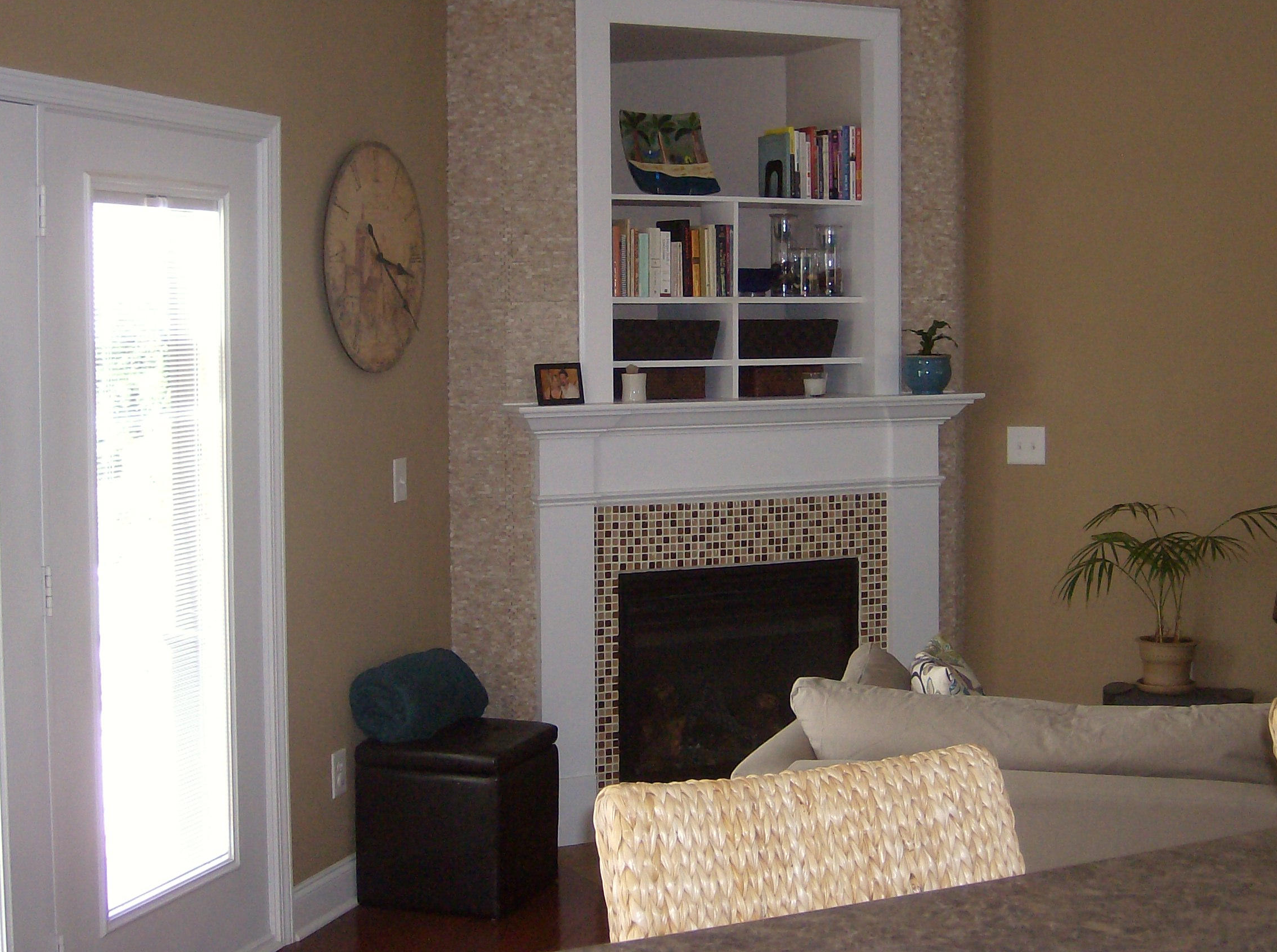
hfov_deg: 36.9
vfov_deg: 27.9
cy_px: 427
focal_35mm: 52
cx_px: 665
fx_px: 1914
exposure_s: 1/74
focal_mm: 7.7
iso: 200
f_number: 3.1
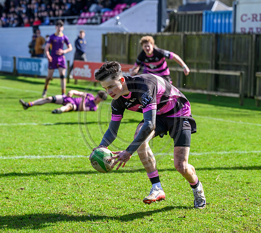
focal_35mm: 129
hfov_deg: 14.3
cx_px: 124
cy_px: 127
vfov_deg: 12.8
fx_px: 1043
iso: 640
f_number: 3.5
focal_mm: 89
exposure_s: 1/2000
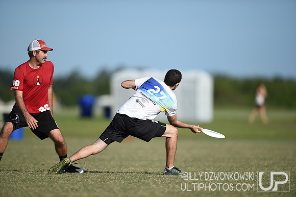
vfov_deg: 3.4
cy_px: 98
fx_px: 3287
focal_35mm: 400
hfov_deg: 5.2
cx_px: 148
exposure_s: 1/2500
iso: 100
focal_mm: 400
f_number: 2.8
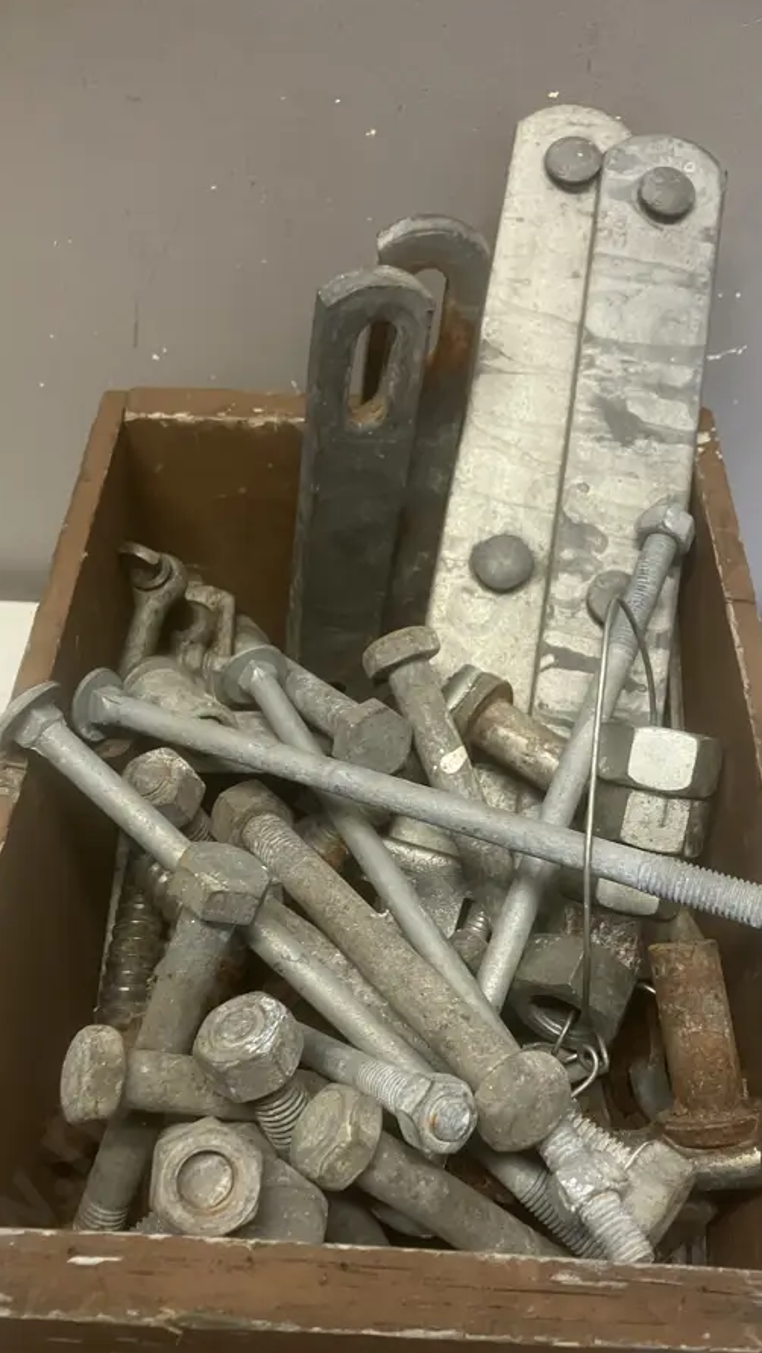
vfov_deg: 56.4
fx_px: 1257
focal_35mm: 35
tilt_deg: -48.4
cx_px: 352
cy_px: 769
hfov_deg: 33.7
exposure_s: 1/50
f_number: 1.8
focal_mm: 3.99
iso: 100
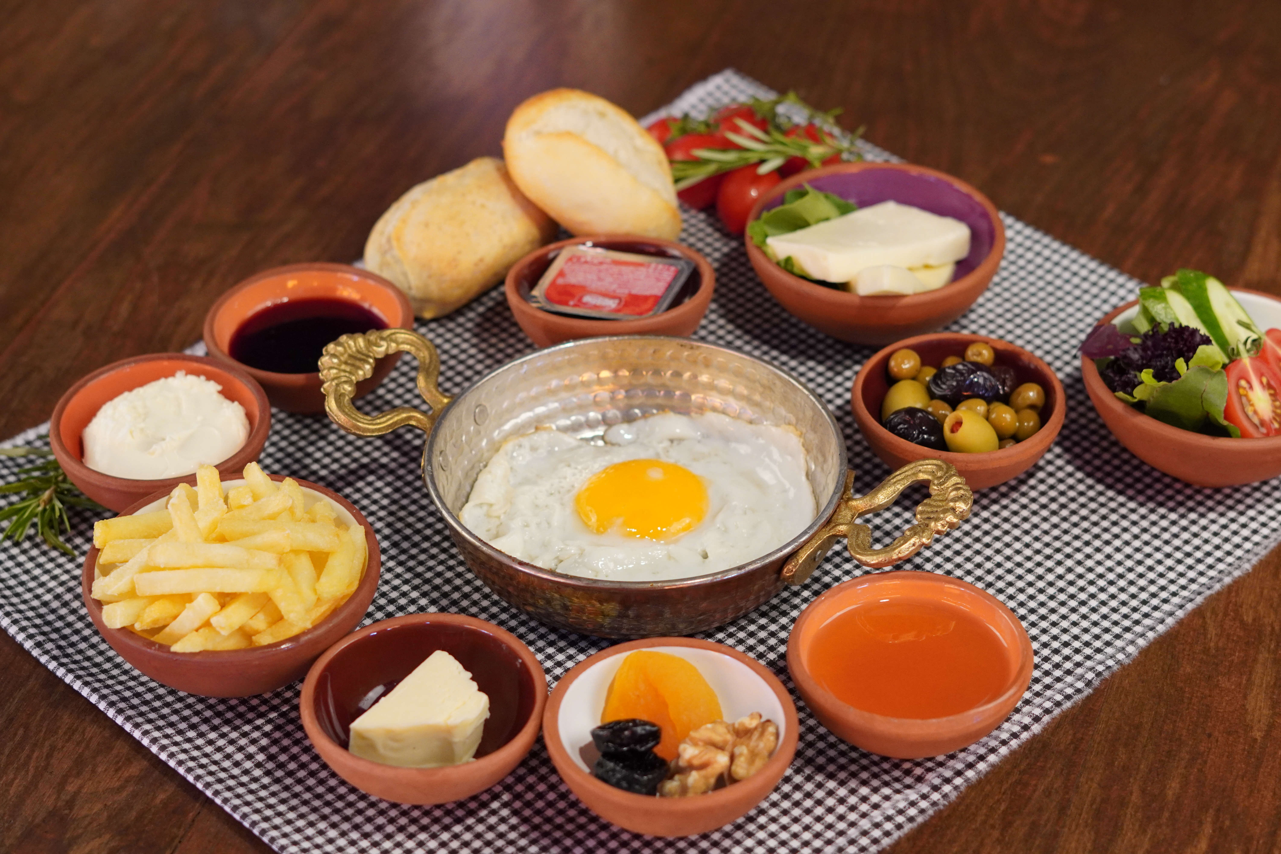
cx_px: 640
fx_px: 2669
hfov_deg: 27.0
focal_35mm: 75
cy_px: 427
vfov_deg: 18.2
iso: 1600
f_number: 3.5
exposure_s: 1/160
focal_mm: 50
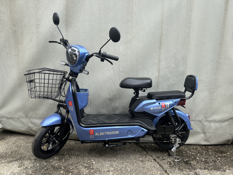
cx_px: 116
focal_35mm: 24
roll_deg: -0.5
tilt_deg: -9.9
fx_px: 162
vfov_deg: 56.8
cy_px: 88
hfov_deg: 71.6
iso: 80
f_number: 1.78
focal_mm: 6.86
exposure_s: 1/1289
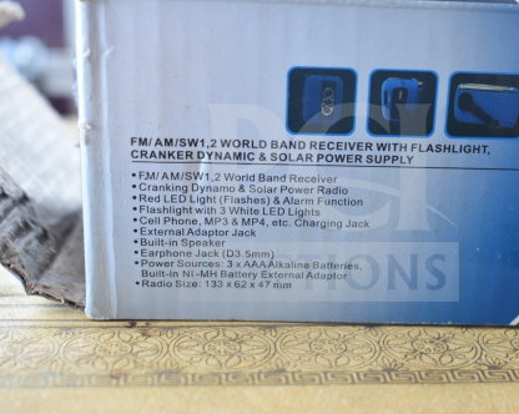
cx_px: 318
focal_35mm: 62
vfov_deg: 24.6
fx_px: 951
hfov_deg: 30.4
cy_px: 203
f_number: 4.2
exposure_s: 1/50
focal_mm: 30
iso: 500
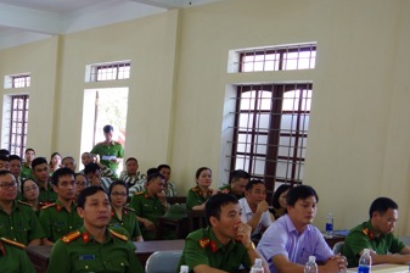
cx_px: 119
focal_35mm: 48
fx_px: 546
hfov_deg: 40.3
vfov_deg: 27.5
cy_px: 214
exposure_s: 1/40
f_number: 5.6
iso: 400
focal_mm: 18
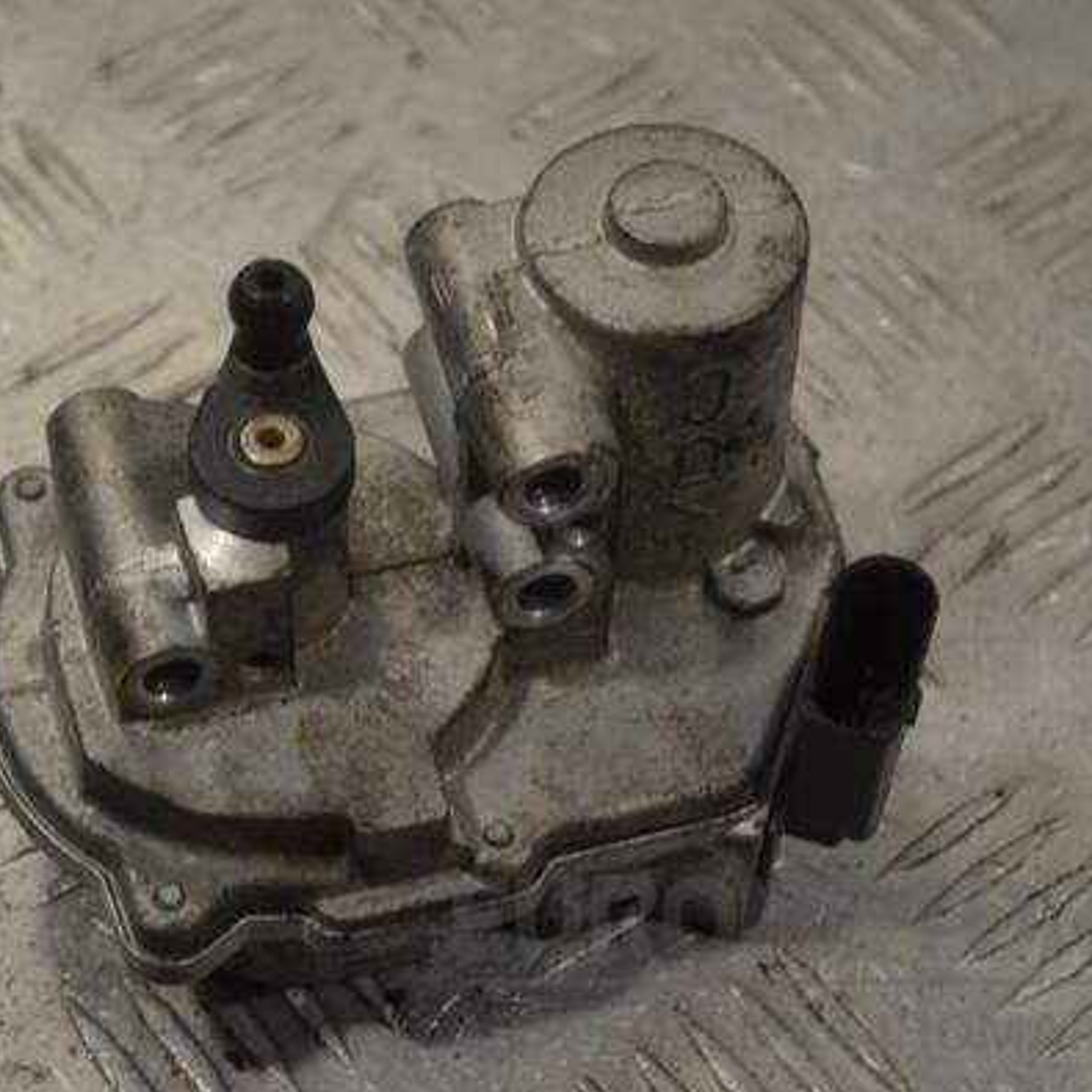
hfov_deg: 18.6
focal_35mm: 93
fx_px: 3319
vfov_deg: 18.7
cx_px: 401
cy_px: 550
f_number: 5.6
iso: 320
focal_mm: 48
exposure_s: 1/125
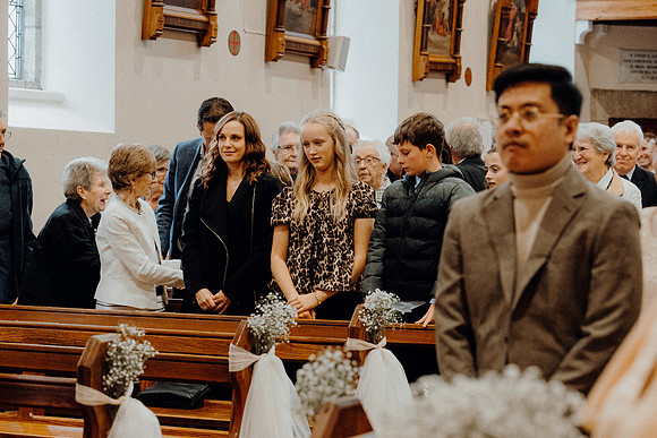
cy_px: 219
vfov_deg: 13.0
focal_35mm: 105
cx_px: 328
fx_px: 1917
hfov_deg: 19.5
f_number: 3.5
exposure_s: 1/160
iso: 4000
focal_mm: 70
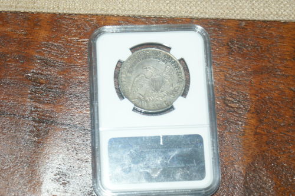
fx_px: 737
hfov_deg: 22.6
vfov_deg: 15.2
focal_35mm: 90
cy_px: 98
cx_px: 148
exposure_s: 1/100
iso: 400
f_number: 5.6
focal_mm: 60
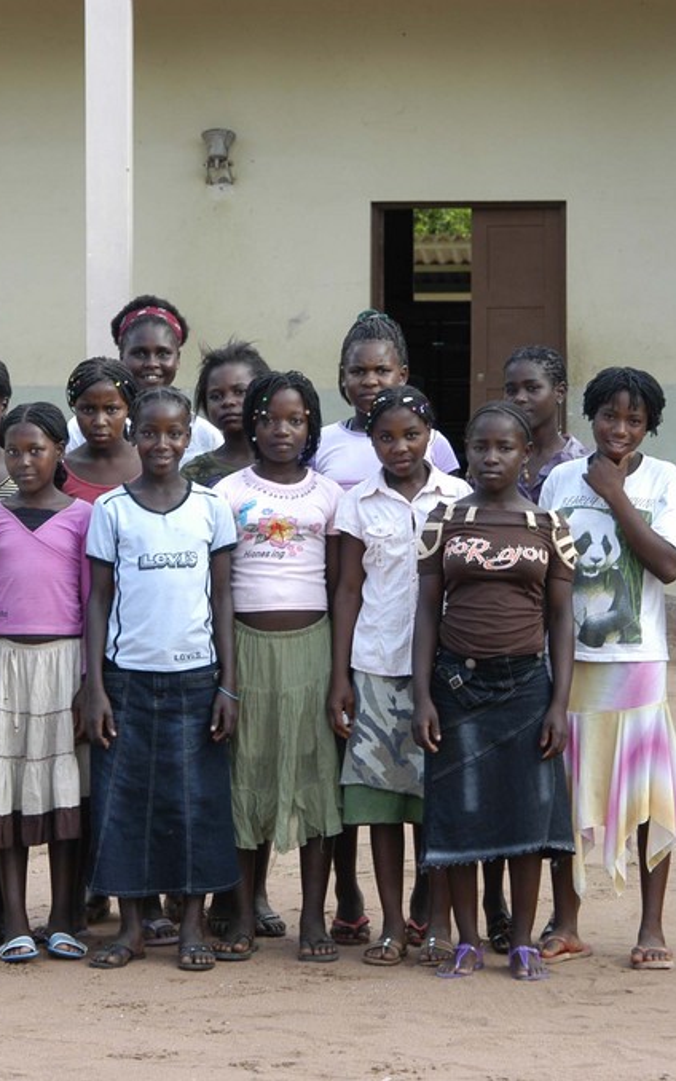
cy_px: 541
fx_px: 4213
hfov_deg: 9.2
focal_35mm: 143
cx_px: 231
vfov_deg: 14.6
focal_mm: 62
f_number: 6.3
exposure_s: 1/100
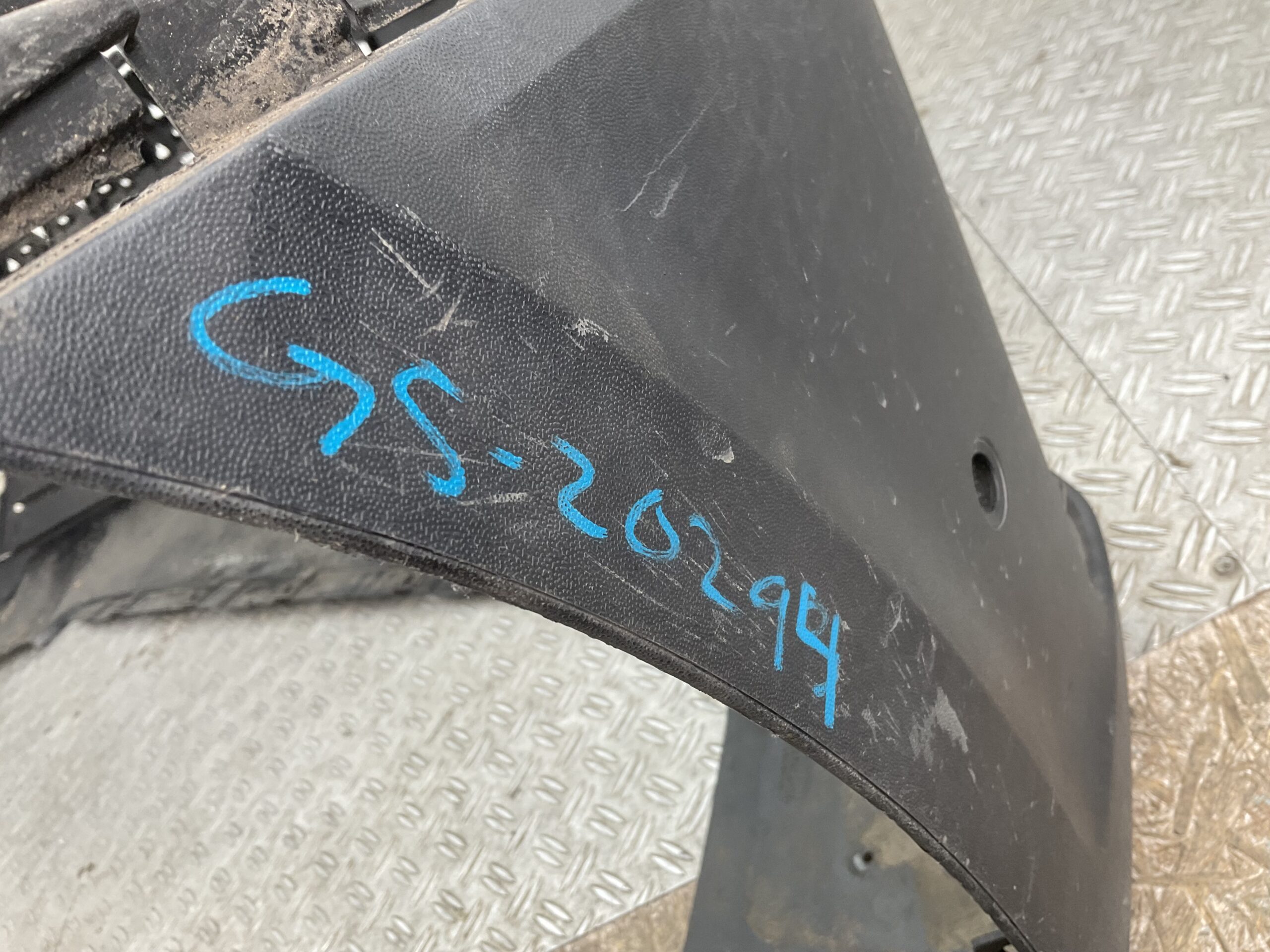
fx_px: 1064
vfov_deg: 48.2
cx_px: 635
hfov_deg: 61.7
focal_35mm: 29
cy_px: 476
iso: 50
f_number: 1.8
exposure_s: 1/120
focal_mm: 3
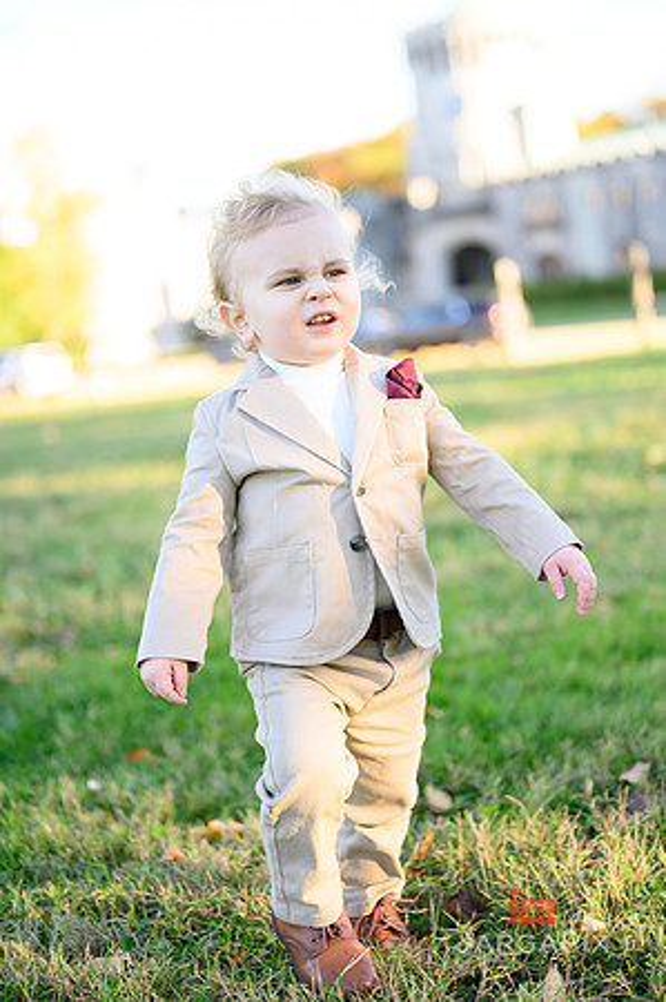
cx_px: 333
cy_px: 501
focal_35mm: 50
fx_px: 1391
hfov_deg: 26.9
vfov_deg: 39.6
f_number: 2
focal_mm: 50
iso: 320
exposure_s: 1/800
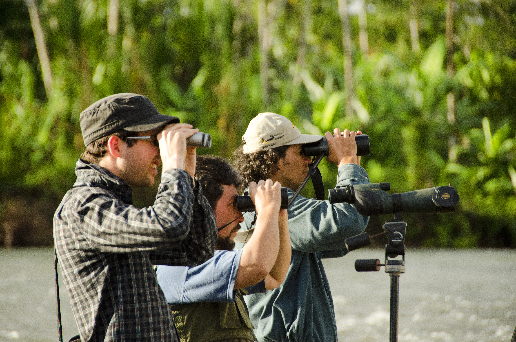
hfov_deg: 6.9
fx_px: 4291
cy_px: 171
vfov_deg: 4.6
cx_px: 258
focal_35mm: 300
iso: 400
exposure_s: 1/500
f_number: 5.6
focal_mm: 200
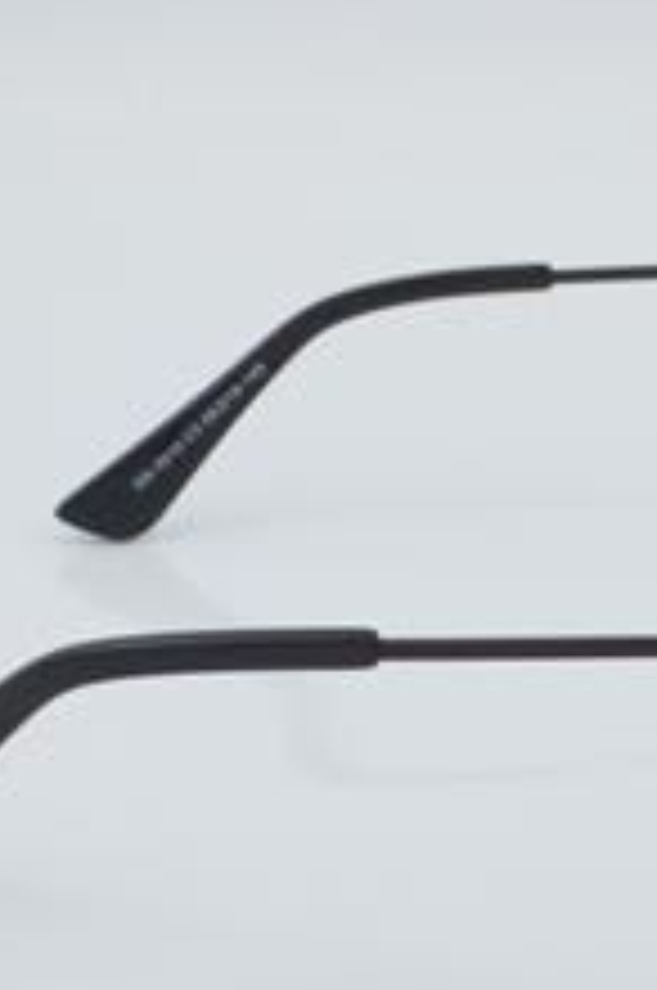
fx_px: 3375
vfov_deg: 16.7
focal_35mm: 123
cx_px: 594
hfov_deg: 11.1
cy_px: 567
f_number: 32
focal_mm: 45
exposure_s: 1/4
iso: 100
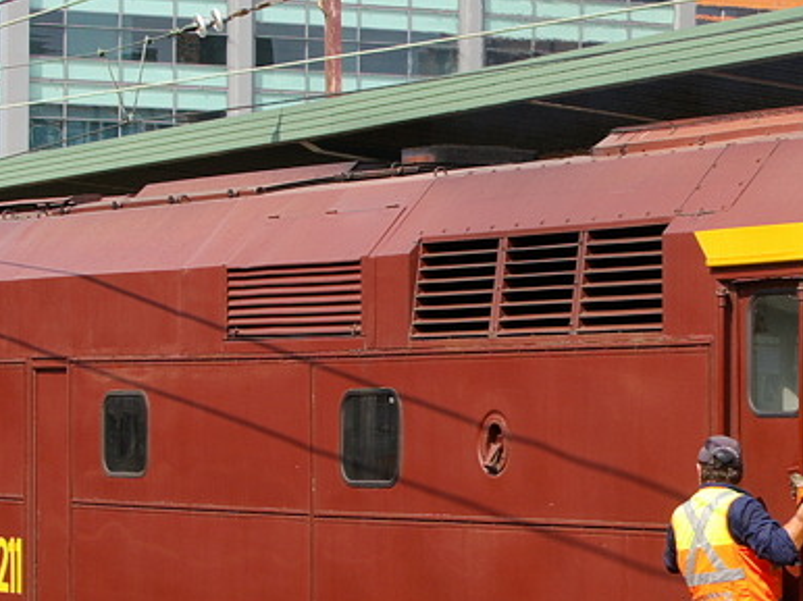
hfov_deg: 11.9
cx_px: 671
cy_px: 462
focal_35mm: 165
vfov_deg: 9.0
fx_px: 3825
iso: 200
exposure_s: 1/400
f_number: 8
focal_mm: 36
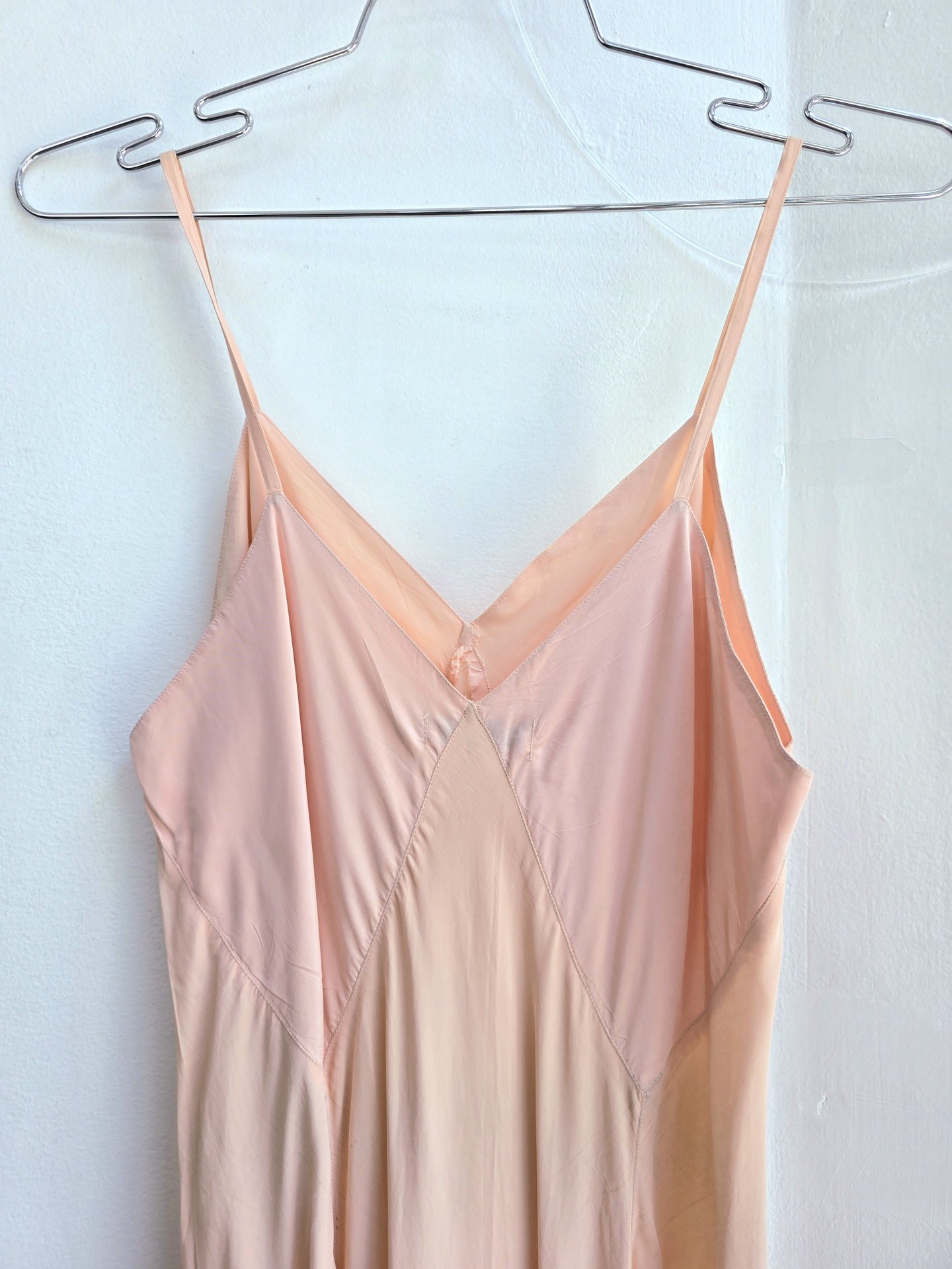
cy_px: 634
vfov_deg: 73.9
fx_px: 843
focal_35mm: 23
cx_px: 476
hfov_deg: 58.9
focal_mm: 6.3
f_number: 1.7
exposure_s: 1/120
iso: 20
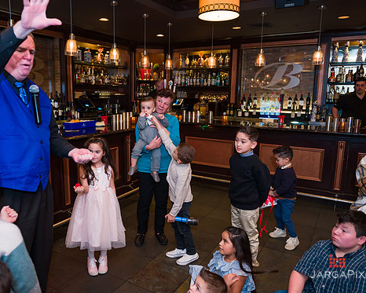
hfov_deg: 61.9
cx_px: 157
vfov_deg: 51.5
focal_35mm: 28
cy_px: 144
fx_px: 303
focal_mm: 24
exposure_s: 1/200
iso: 1600
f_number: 3.2
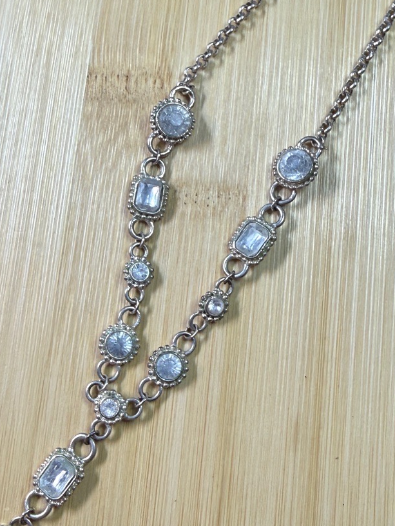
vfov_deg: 40.4
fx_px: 715
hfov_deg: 30.9
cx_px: 191
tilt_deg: -74.9
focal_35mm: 47
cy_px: 261
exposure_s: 1/100
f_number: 2.2
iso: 100
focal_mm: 2.22
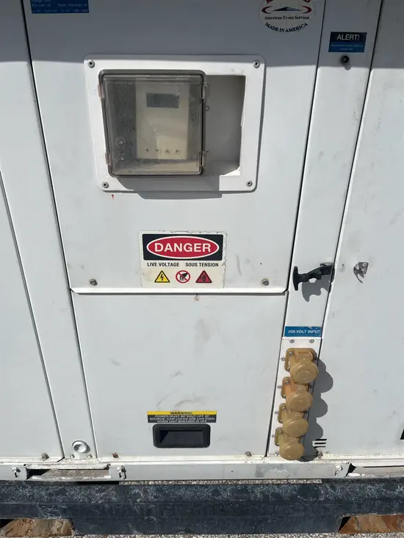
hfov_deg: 53.1
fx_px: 404
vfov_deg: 67.3
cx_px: 202
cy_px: 269
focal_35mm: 26
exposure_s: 1/13333
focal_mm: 5.1
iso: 50
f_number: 1.6
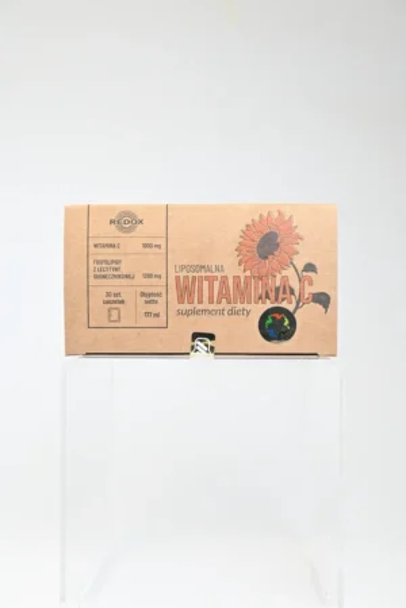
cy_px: 304
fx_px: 634
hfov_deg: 35.5
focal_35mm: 38
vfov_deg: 51.3
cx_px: 203
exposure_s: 1/80
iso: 320
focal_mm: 25
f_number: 6.3
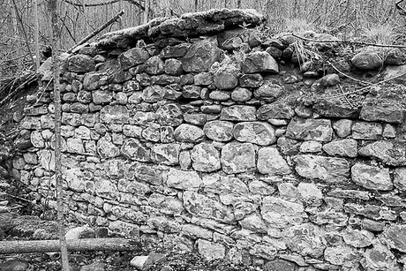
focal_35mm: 34
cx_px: 218
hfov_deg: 55.7
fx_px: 384
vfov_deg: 38.9
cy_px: 143
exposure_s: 1/60
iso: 2500
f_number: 14
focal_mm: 18
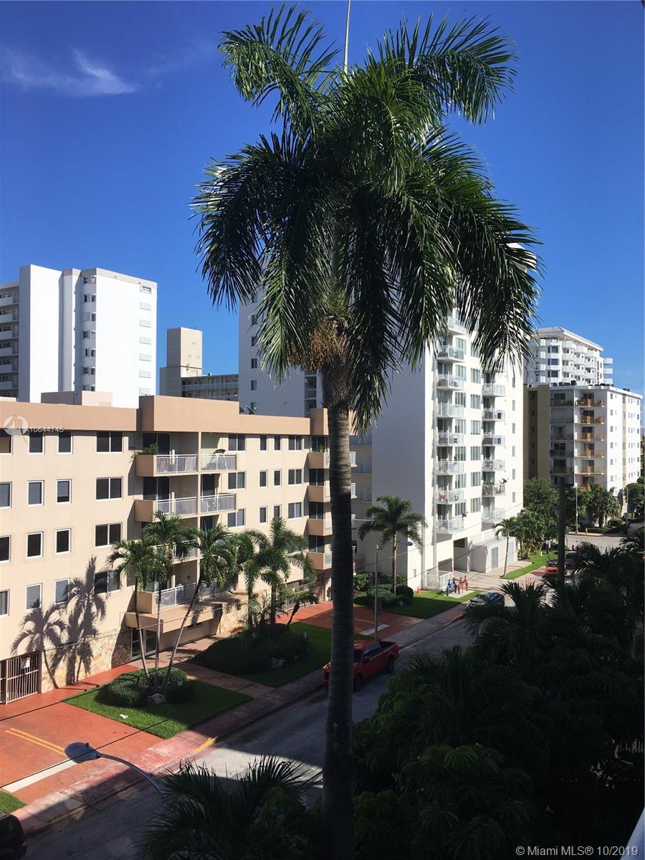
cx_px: 322
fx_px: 720
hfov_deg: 48.2
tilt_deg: +0.9
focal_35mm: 29
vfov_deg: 61.7
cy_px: 430
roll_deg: +0.1
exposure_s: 1/2198
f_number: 2.2
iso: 25
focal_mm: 4.15
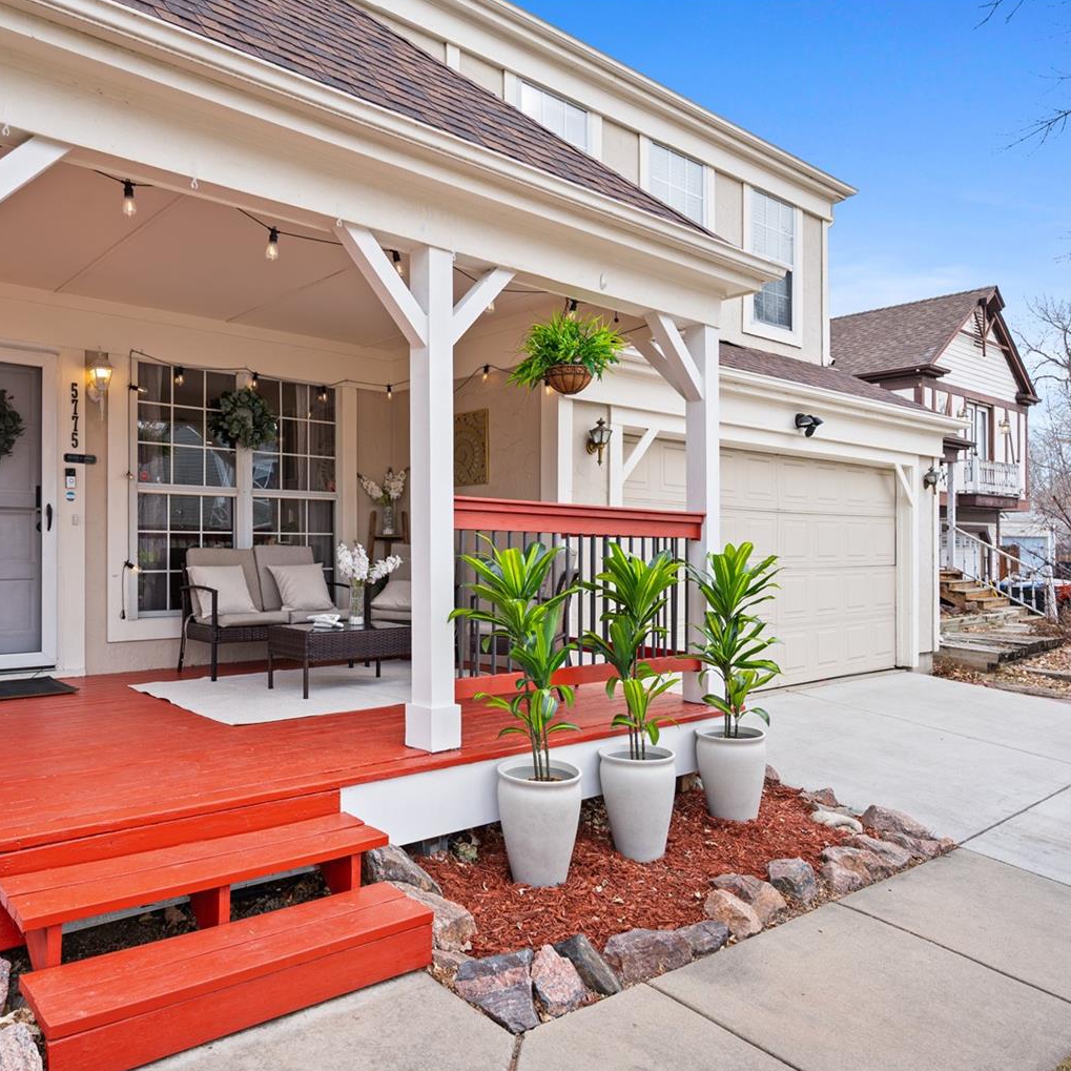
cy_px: 551
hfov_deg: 62.4
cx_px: 382
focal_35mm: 25
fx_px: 863
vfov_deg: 63.6
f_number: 8
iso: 400
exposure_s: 1/50
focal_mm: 18.5
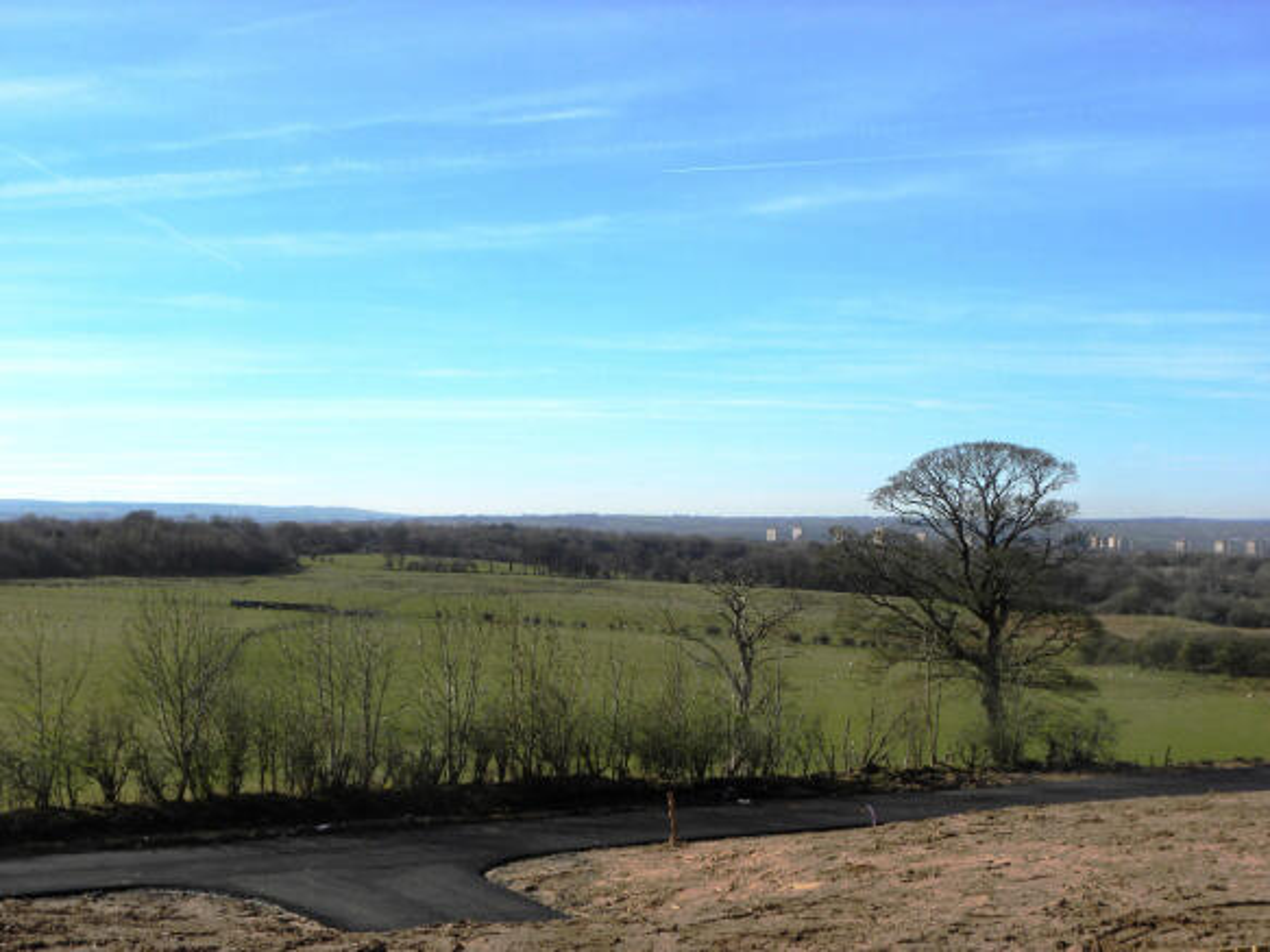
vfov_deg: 31.5
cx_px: 635
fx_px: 1687
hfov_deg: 41.2
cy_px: 476
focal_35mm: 46
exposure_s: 1/290
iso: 64
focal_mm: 8.2
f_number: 5
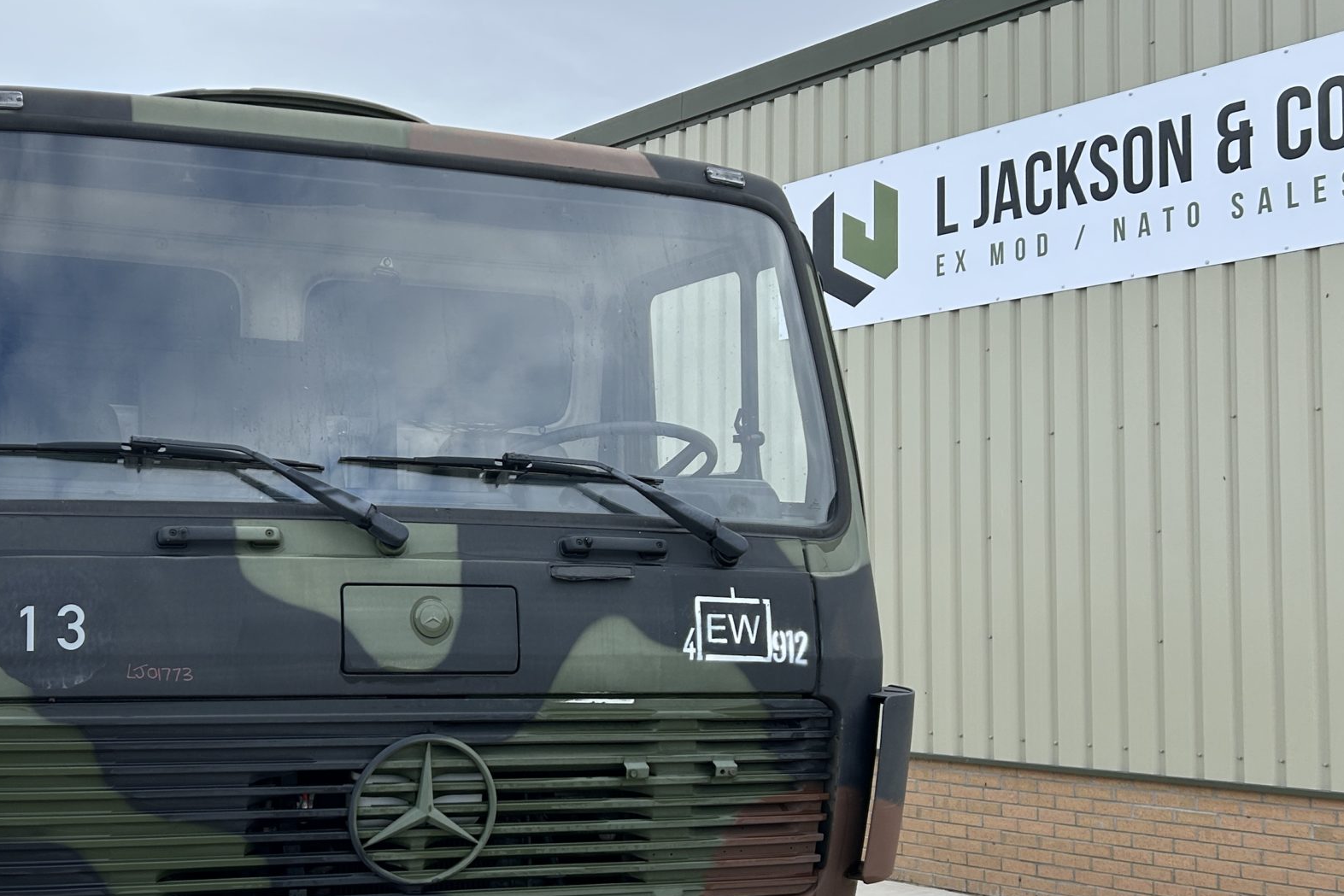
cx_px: 447
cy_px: 517
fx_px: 1643
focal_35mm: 44
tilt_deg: +6.5
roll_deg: +0.0
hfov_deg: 43.9
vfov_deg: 30.5
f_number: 1.5
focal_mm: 5.7
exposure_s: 1/1724
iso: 50
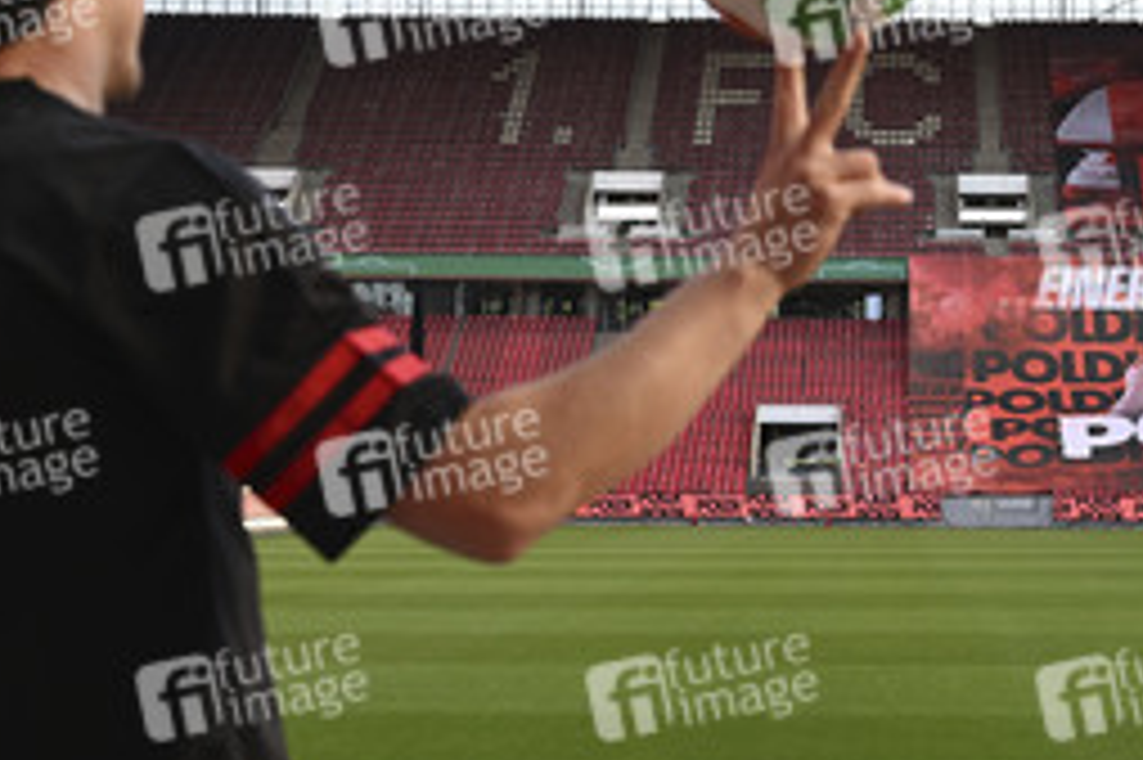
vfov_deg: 17.5
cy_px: 351
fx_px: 2475
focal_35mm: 78
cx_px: 763
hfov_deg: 25.9
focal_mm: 44
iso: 320
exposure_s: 1/320
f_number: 5.6
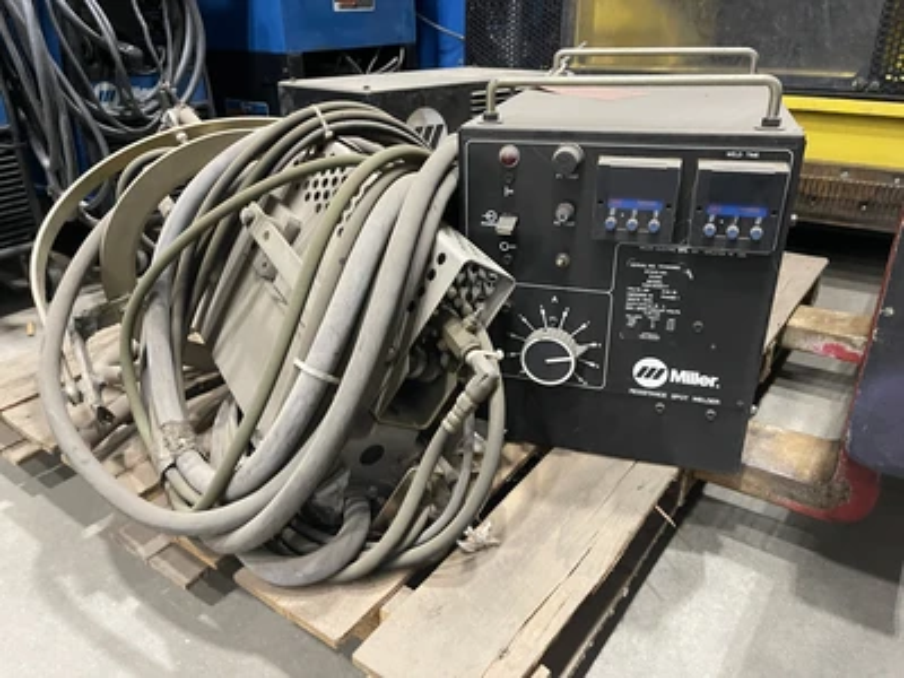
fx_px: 653
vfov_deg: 54.9
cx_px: 452
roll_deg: +0.3
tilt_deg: -24.7
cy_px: 339
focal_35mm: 25
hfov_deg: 69.4
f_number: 1.6
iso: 500
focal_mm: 5.1
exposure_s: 1/40
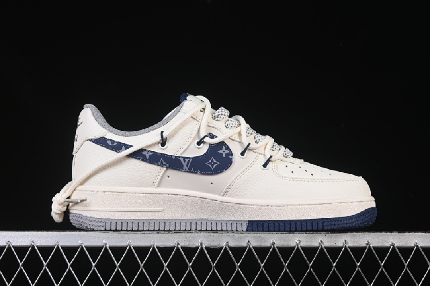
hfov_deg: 27.0
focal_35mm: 75
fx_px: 896
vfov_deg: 18.2
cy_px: 143
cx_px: 215
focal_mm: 50
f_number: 8
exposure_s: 1/80
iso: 160
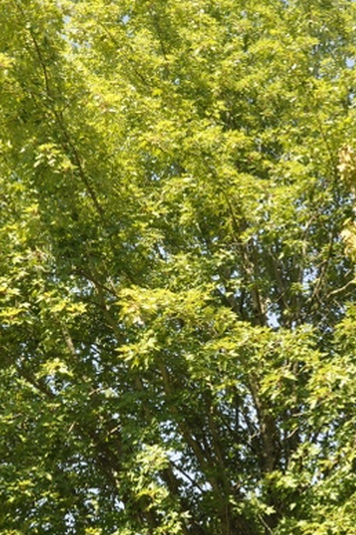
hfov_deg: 20.8
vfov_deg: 30.9
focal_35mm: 65
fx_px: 966
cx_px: 121
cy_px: 323
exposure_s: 1/100
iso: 200
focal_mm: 21
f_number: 10
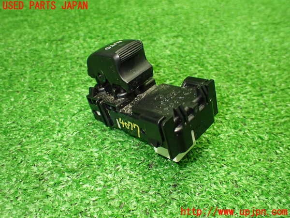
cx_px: 145
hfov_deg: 60.0
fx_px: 251
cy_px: 109
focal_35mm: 30
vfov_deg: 46.8
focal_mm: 5.4
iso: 800
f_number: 2.3
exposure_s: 1/125
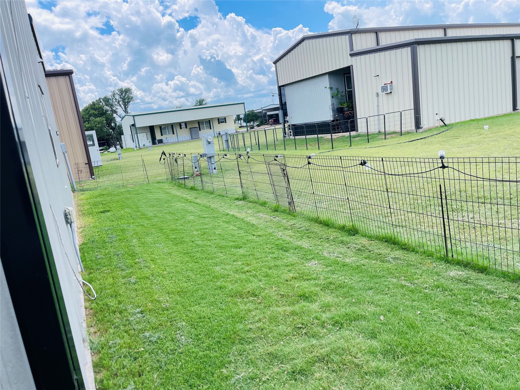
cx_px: 260
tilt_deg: -11.7
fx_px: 376
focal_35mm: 25
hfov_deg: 69.4
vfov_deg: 54.9
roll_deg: +7.8
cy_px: 195
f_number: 1.6
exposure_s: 1/1279
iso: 32
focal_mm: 5.1
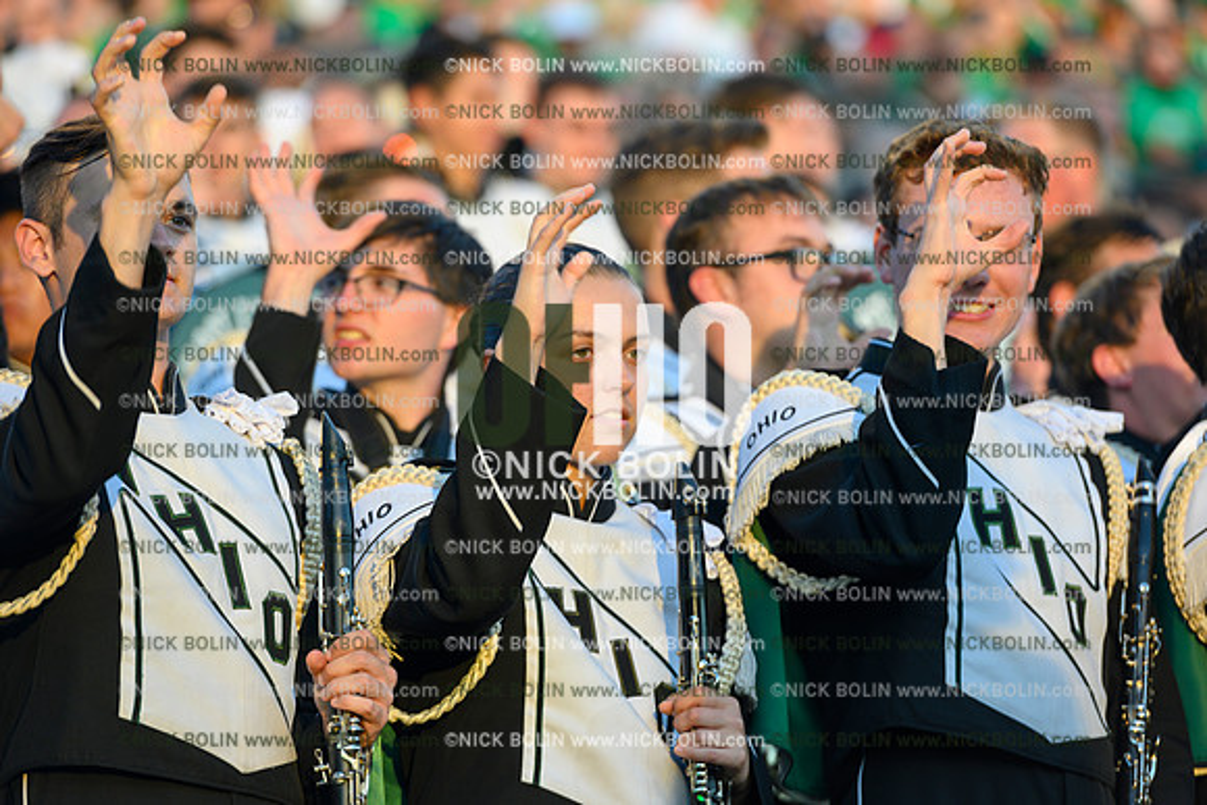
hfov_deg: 10.3
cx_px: 604
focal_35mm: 200
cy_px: 402
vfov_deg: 6.9
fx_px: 6707
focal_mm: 200
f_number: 4
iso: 160
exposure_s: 1/125
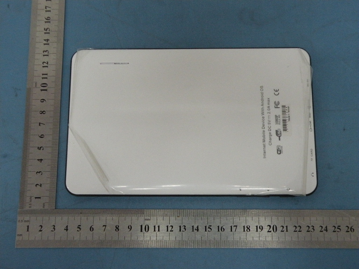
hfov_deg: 44.8
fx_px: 436
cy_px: 134
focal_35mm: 42
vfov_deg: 34.3
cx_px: 180
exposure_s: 1/58
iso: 400
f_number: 3.2
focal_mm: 7.4
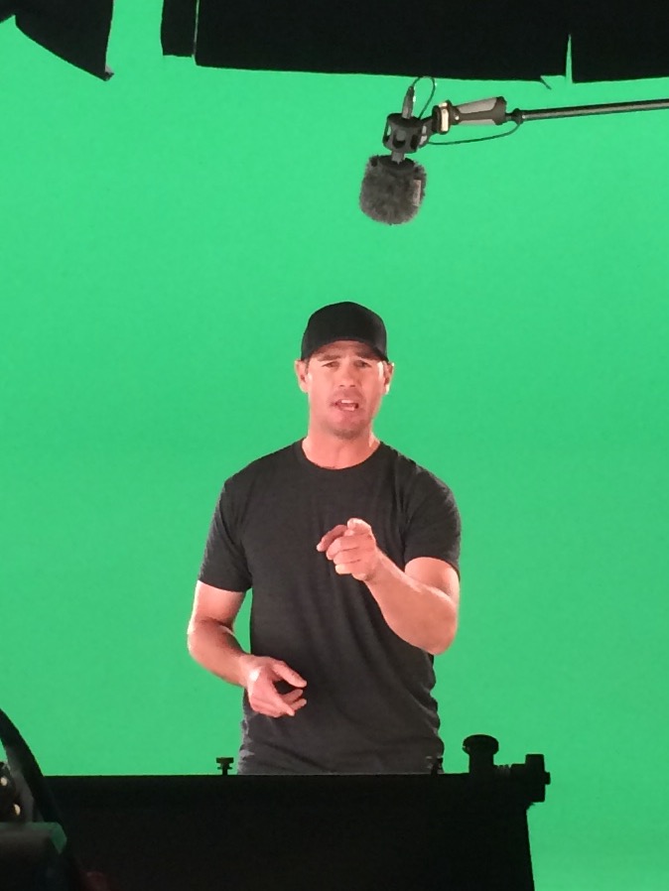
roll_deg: +0.4
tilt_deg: -8.3
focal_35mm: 29
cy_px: 446
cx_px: 334
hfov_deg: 48.2
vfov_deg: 61.6
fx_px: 747
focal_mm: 4.15
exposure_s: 1/30
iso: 160
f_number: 2.2
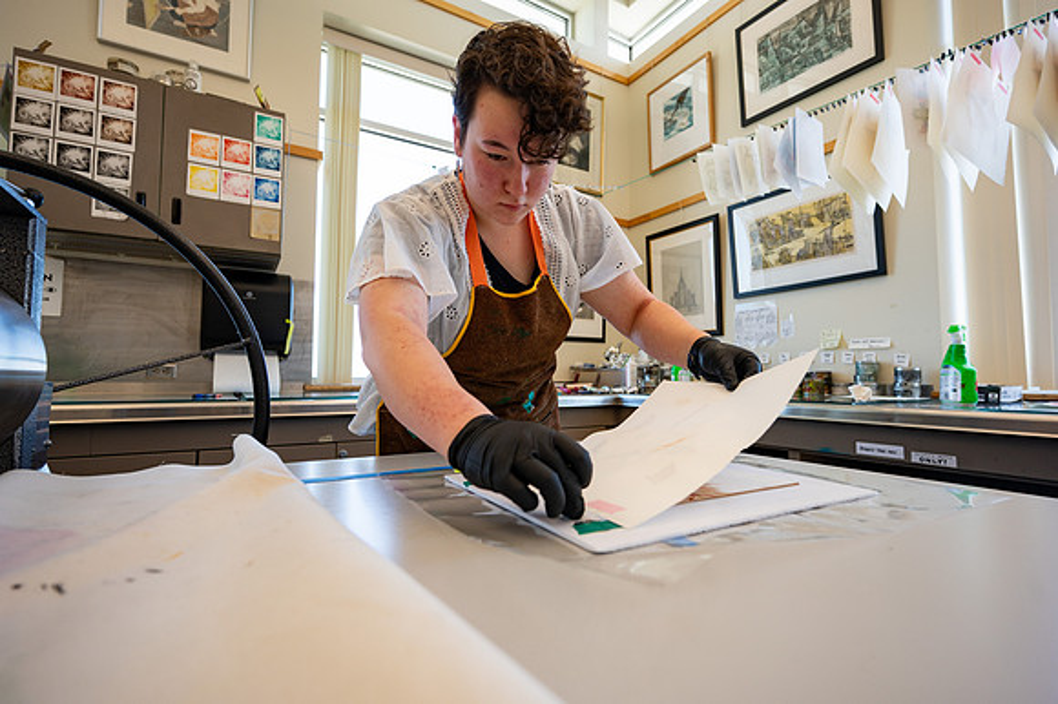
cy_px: 352
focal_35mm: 17
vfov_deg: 70.4
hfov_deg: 93.3
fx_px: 499
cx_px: 529
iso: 500
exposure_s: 1/250
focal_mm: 17
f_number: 4
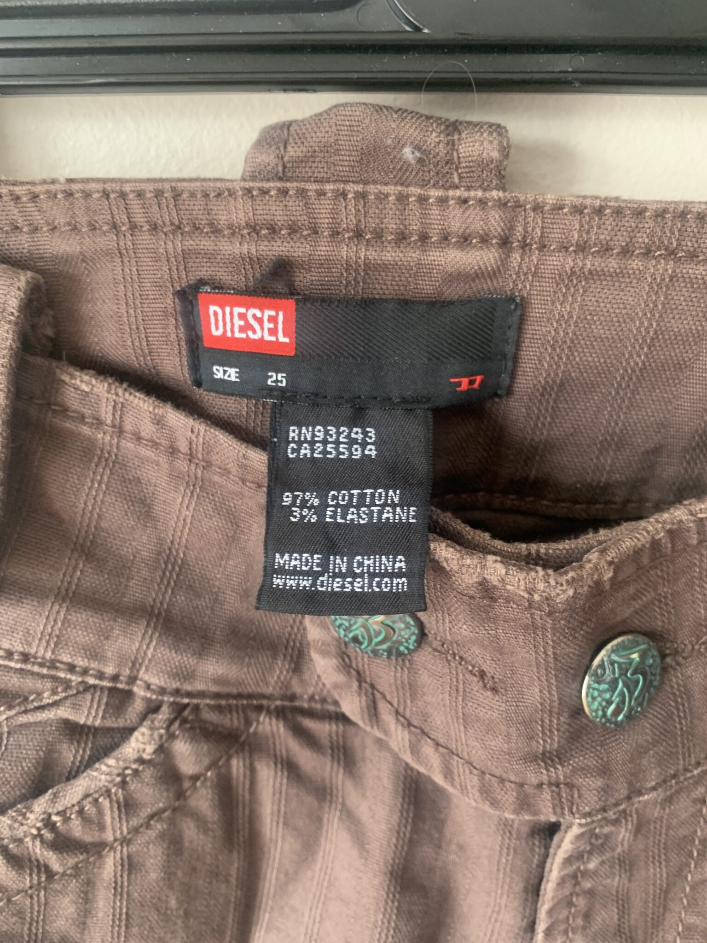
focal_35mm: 26
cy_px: 472
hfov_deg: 53.1
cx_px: 354
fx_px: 708
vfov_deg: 67.3
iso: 320
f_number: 1.8
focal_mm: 4.25
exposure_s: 1/60
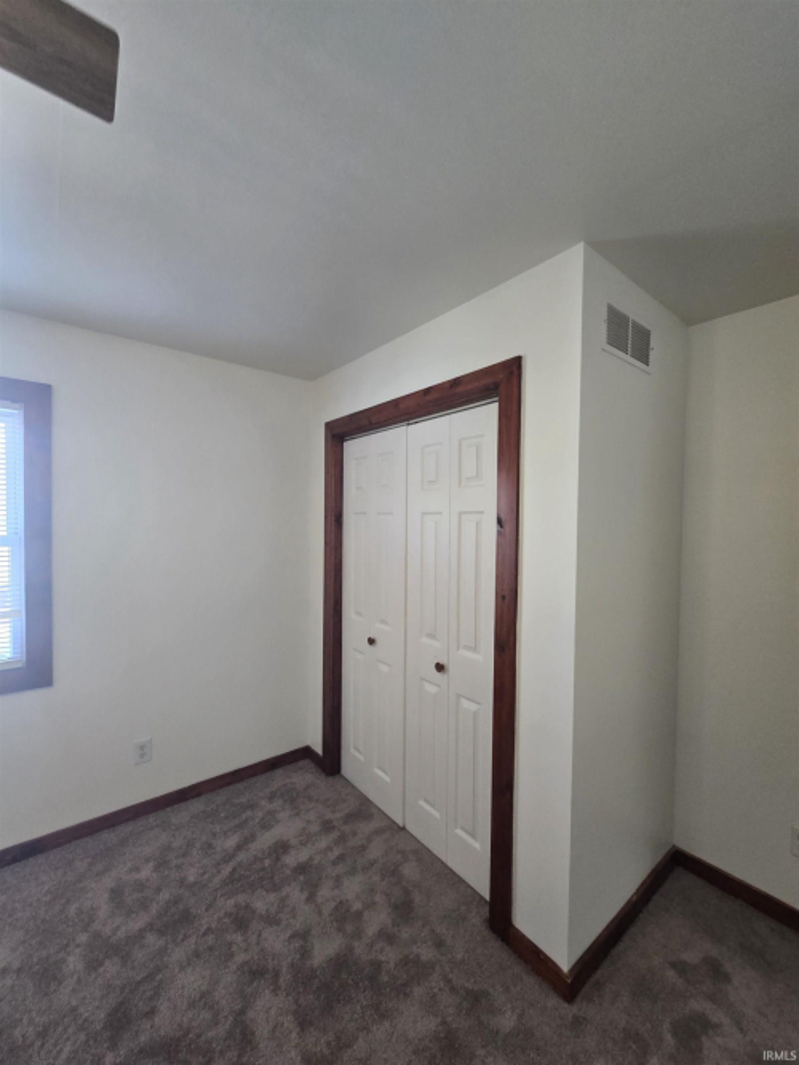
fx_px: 400
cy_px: 532
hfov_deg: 89.9
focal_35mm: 13
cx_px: 400
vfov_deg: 106.2
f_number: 2.2
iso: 125
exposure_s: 1/60
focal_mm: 2.2
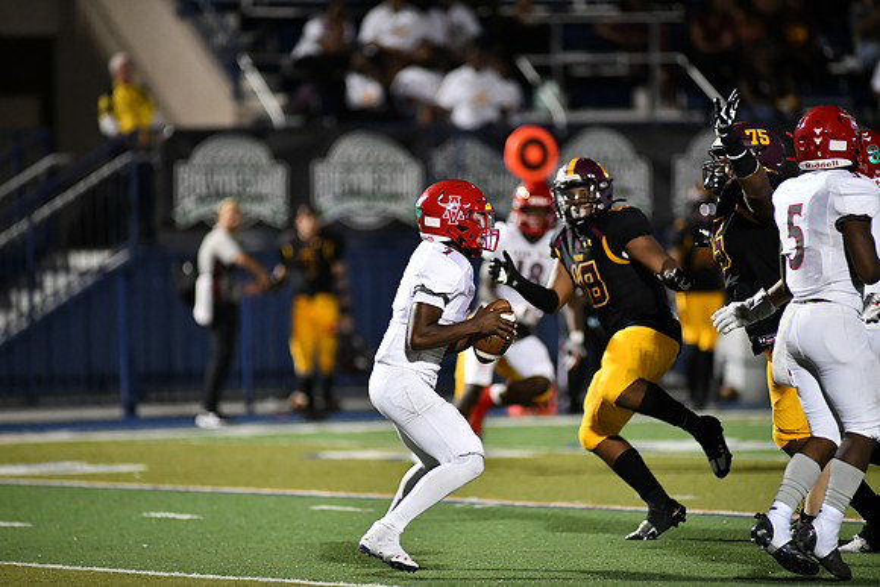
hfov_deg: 6.9
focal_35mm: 300
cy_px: 294
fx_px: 7335
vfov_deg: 4.6
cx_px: 440
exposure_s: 1/1000
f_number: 2.8
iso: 4000
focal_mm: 300
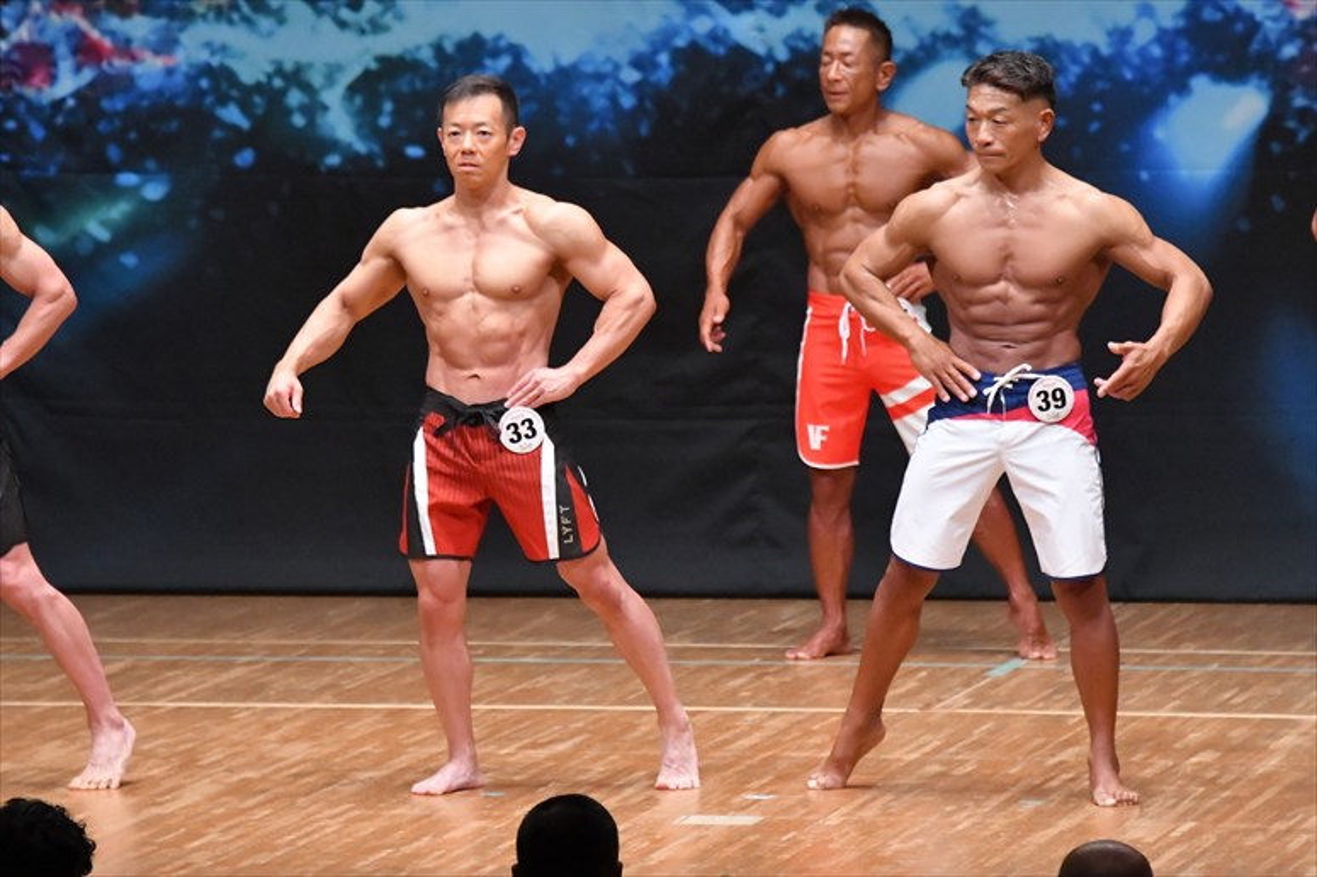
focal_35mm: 285
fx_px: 10421
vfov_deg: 4.8
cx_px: 658
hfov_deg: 7.2
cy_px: 438
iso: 8000
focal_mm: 190
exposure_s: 1/400
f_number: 5.6
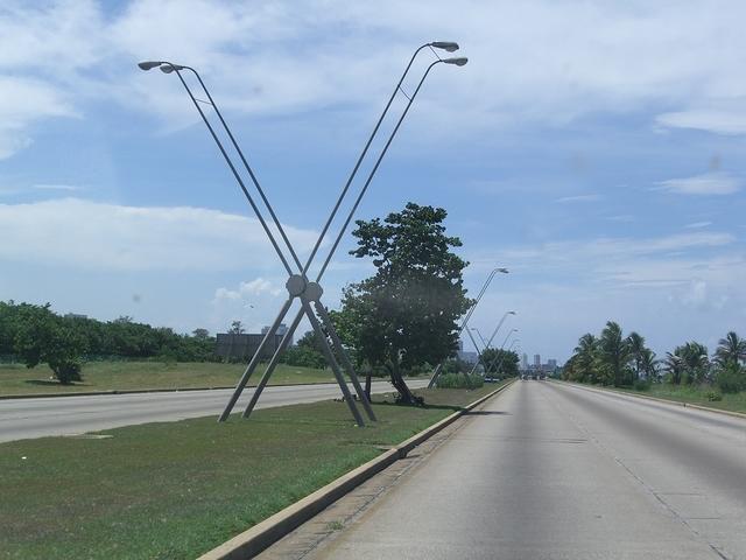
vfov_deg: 21.6
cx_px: 373
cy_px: 280
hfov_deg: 28.6
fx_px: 1465
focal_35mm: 68
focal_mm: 14.2
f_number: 5.6
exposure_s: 1/500
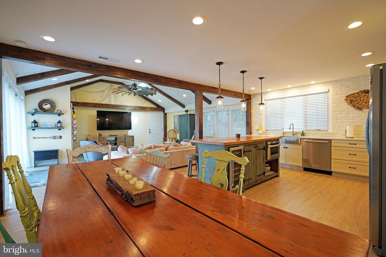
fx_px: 172
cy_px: 128
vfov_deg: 73.7
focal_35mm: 16
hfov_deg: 96.7
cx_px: 193
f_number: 4
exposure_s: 1/160
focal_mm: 16
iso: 800
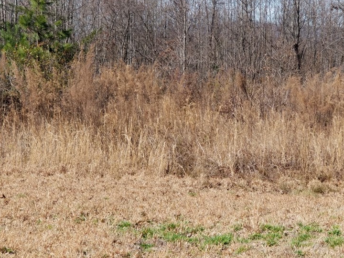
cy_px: 80
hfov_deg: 26.1
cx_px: 243
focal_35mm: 74
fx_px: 735
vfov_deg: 19.8
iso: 25
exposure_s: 1/622
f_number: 2.4
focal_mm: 6
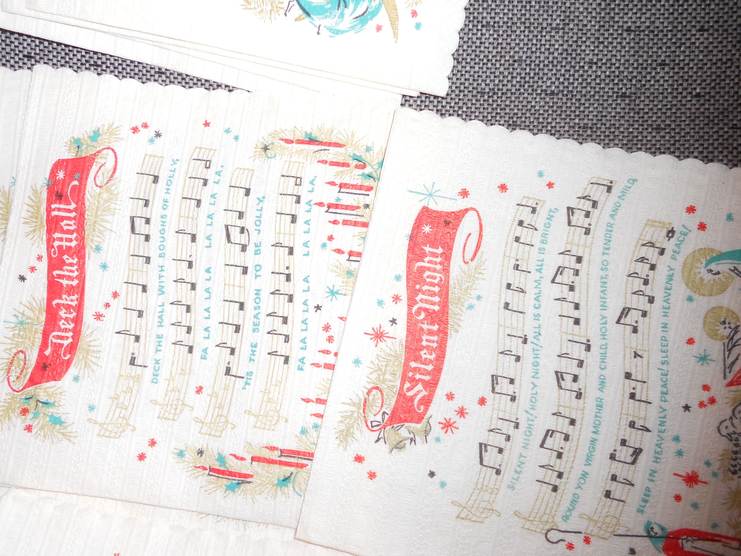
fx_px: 685
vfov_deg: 44.2
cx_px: 370
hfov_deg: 56.8
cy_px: 278
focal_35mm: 32
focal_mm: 5.8
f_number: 3.5
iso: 80
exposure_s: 1/25
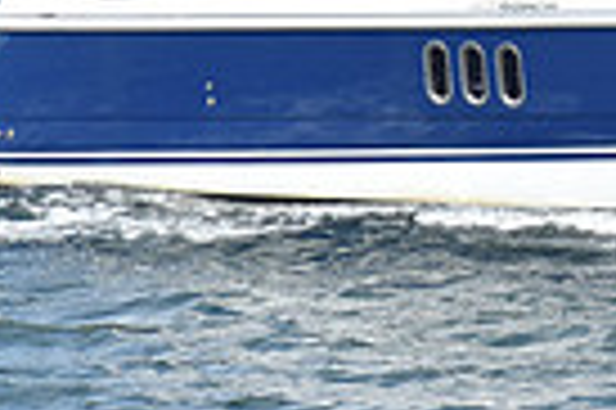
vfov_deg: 1.9
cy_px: -38
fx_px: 12613
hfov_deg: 2.8
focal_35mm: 738
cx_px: 994
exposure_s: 1/1000
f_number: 8
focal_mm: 116
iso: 400
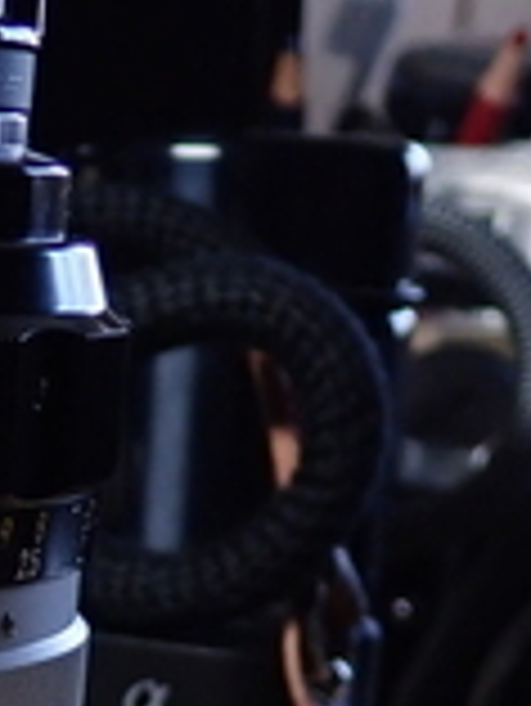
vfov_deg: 14.5
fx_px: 2492
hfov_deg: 11.7
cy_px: 1205
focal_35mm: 122
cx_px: -207
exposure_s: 1/125
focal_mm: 5.87
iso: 400
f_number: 2.4
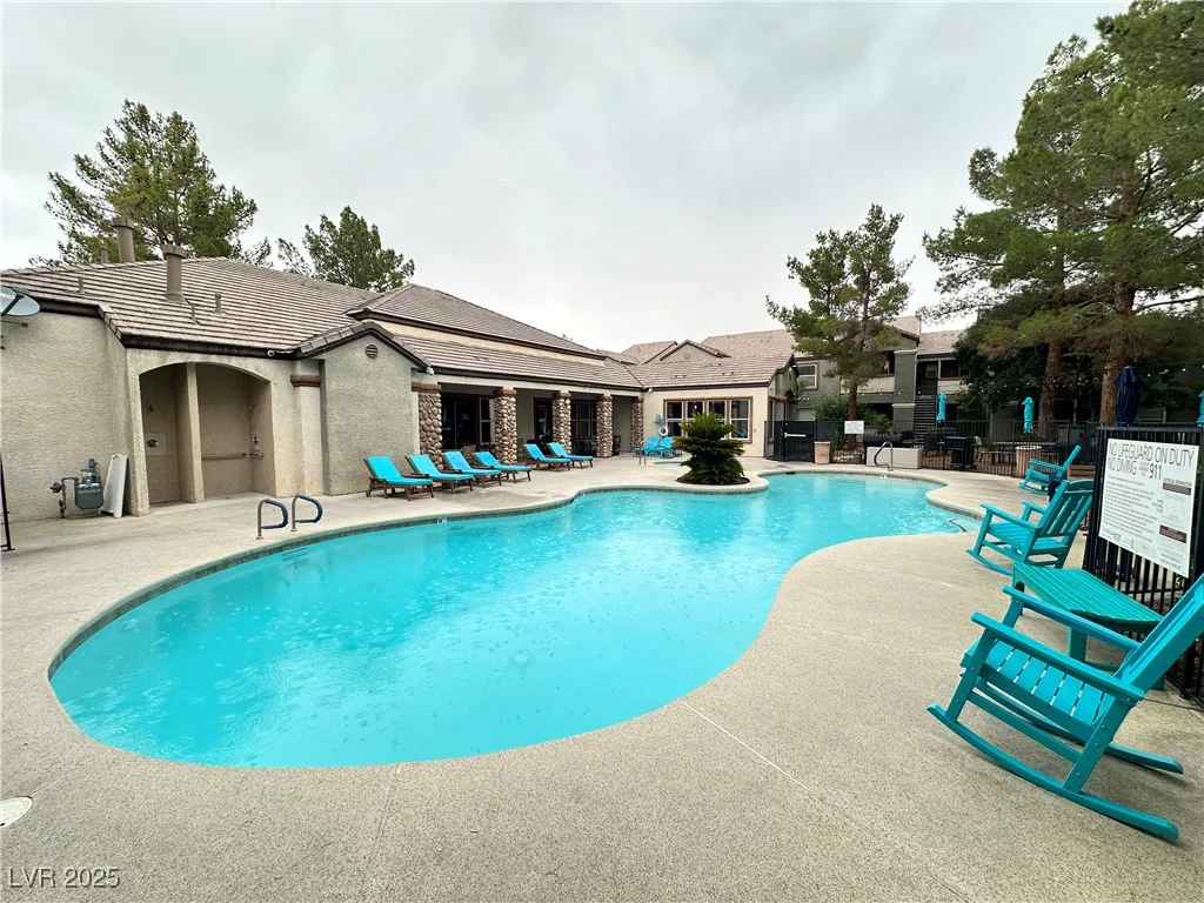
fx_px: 487
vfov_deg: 85.7
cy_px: 452
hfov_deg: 102.1
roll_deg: +0.2
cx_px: 602
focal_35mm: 14
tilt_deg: -3.0
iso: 40
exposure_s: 1/106
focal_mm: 2.22
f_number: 2.2
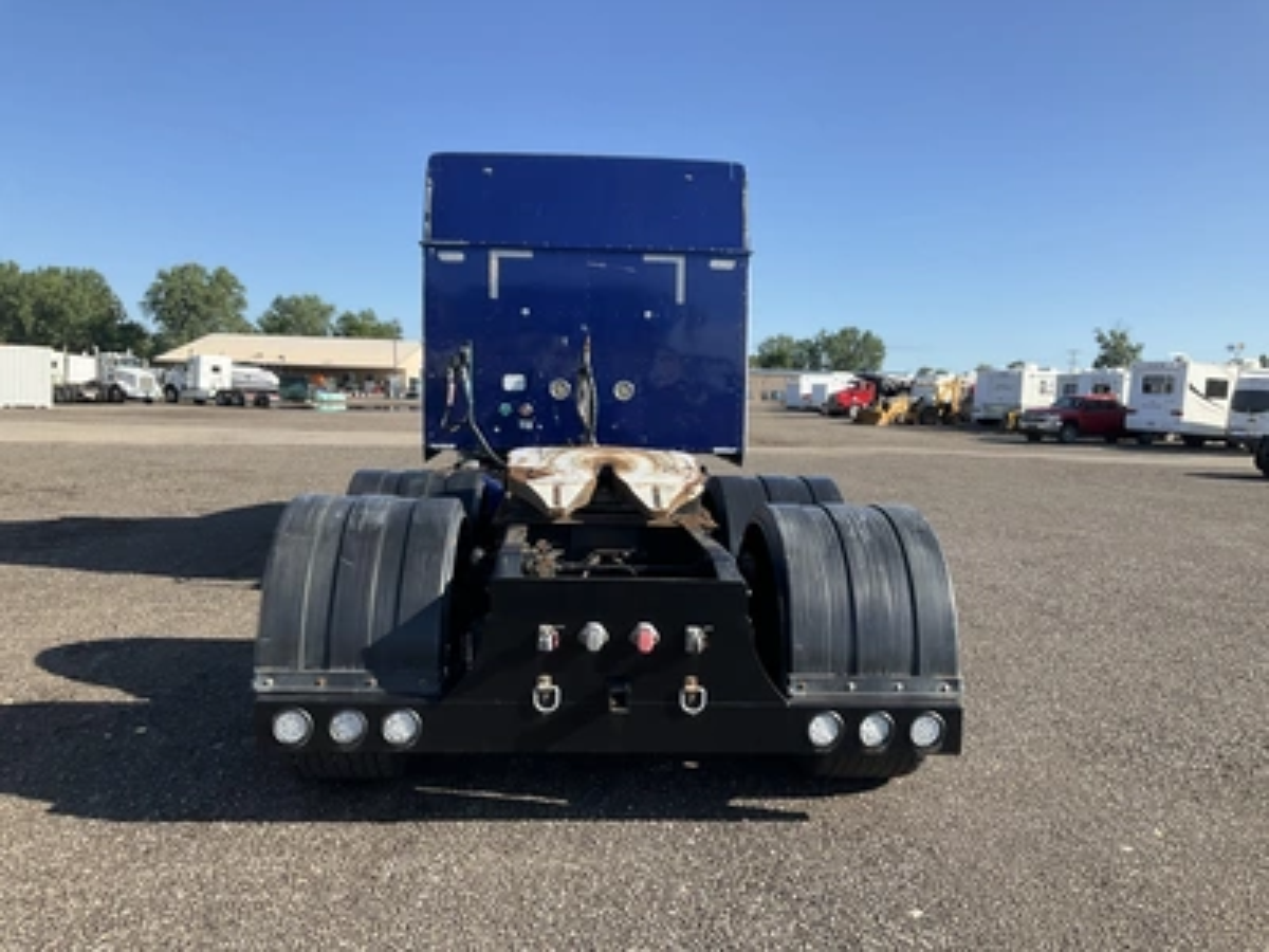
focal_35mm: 29
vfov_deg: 48.2
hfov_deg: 61.7
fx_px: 1063
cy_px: 476
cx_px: 634
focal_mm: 3
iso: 25
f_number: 1.8
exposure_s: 1/1221
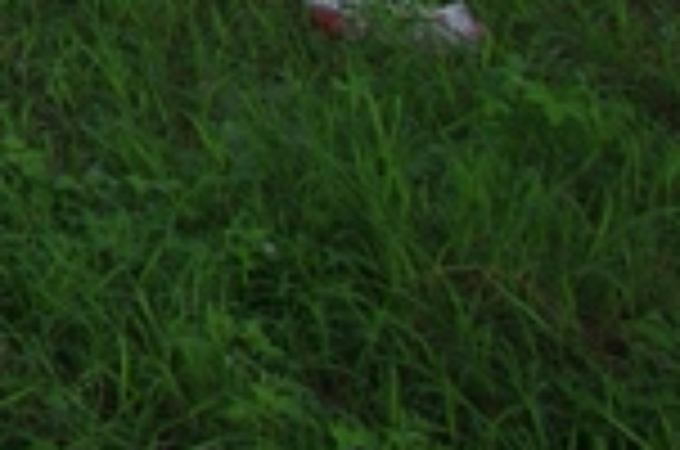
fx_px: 1923
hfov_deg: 11.5
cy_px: -891
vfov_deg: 10.0
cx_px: -1346
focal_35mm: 102
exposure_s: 1/125
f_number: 7.1
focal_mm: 10
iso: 100
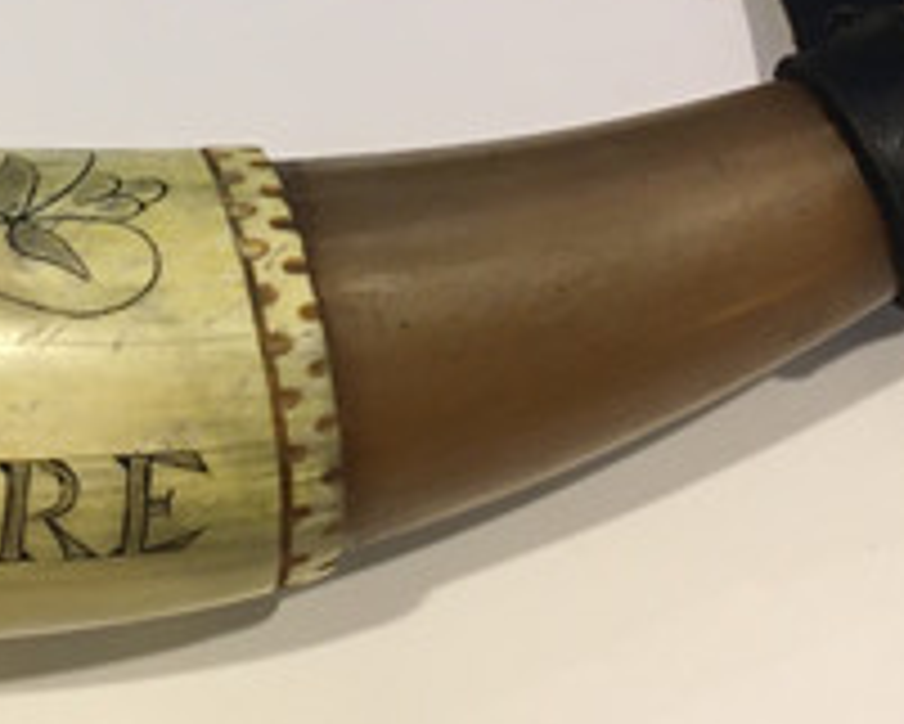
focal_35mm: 90
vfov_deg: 16.8
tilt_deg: -56.9
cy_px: 40
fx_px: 2409
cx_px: 36
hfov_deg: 20.7
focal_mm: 4.15
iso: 100
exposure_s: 1/30
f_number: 2.2
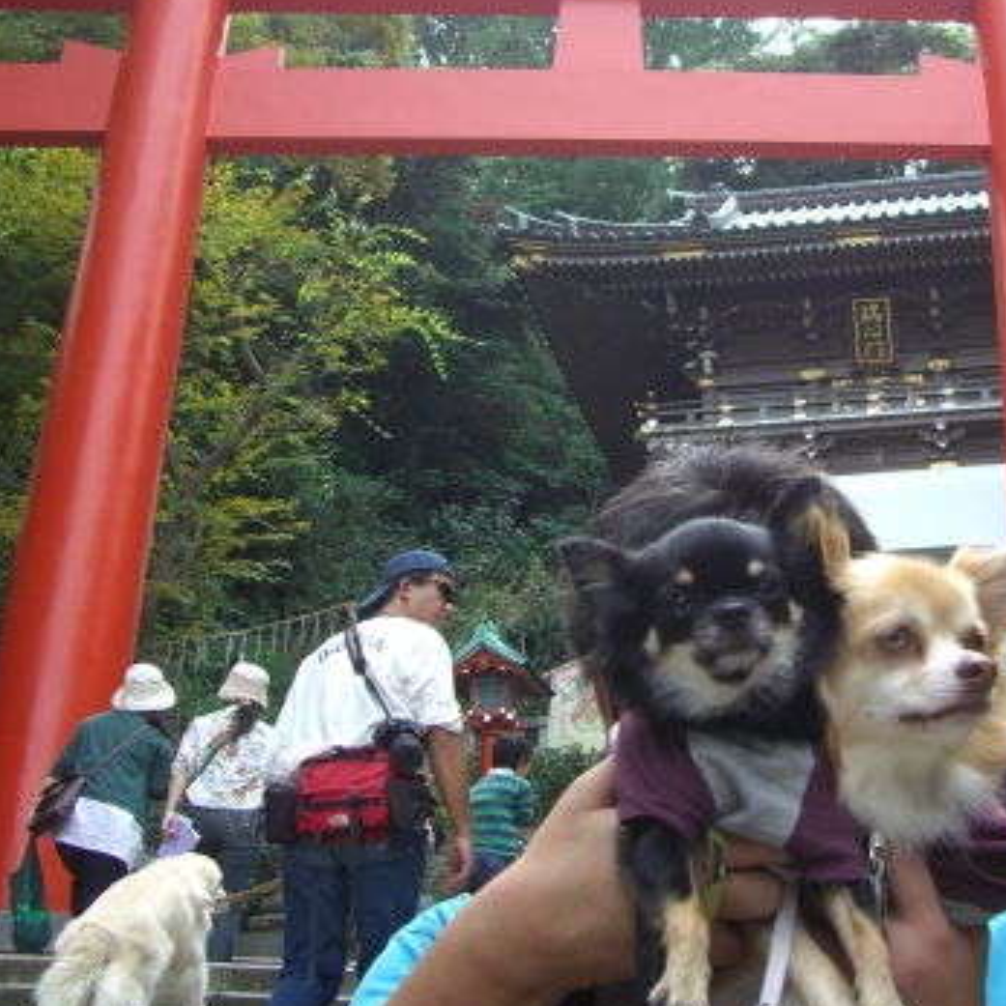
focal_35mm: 62
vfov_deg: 27.7
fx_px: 2039
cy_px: 444
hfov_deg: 27.5
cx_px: 713
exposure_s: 1/160
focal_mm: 7.9
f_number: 2.8
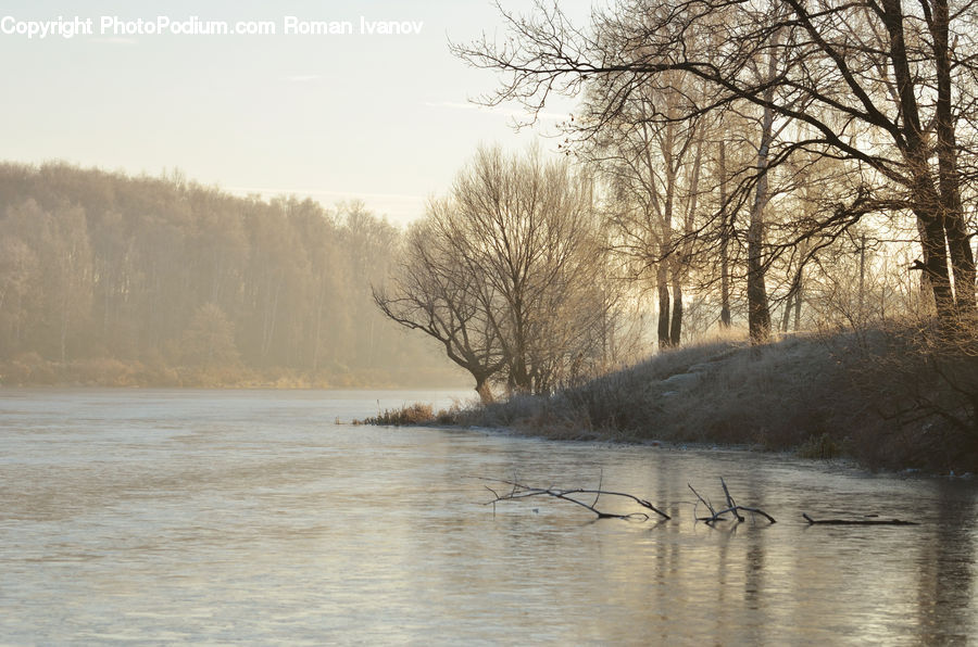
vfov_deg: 13.0
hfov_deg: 19.5
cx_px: 489
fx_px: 2846
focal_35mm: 105
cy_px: 324
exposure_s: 1/500
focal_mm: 70
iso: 200
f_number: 8
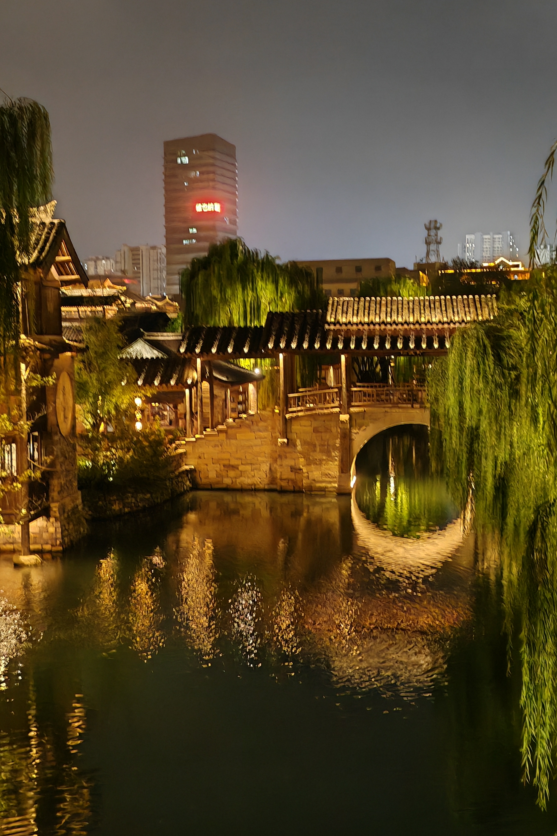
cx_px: 245
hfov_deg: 28.6
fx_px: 1091
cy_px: 417
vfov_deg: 41.9
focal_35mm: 47
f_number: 1.9
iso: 6400
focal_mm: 6.12
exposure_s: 1/20
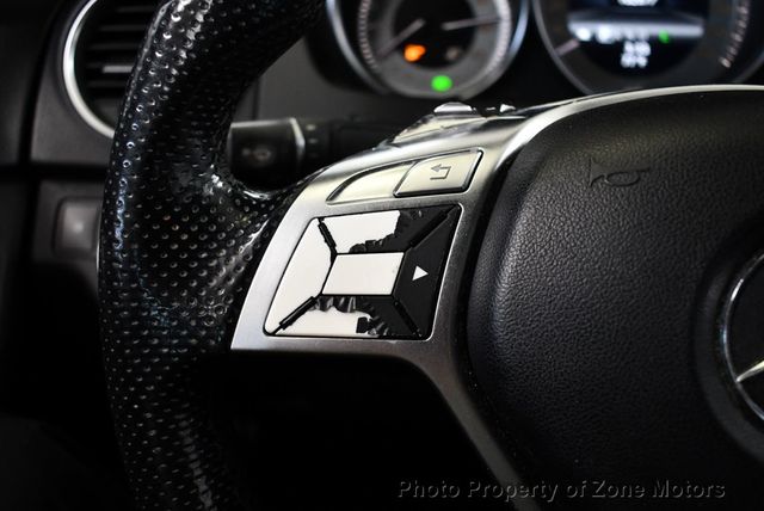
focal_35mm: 36
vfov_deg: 36.9
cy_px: 256
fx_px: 765
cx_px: 382
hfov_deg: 53.1
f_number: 3.5
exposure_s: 1/125
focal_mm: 18
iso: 1800
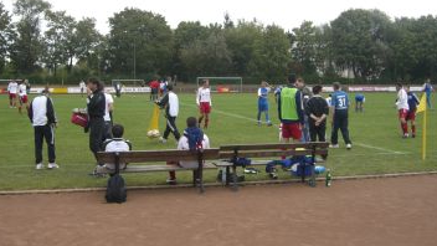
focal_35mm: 47
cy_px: 76
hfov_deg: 43.7
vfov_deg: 25.3
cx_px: 216
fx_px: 545
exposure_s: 1/200
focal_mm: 7.9
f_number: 2.8
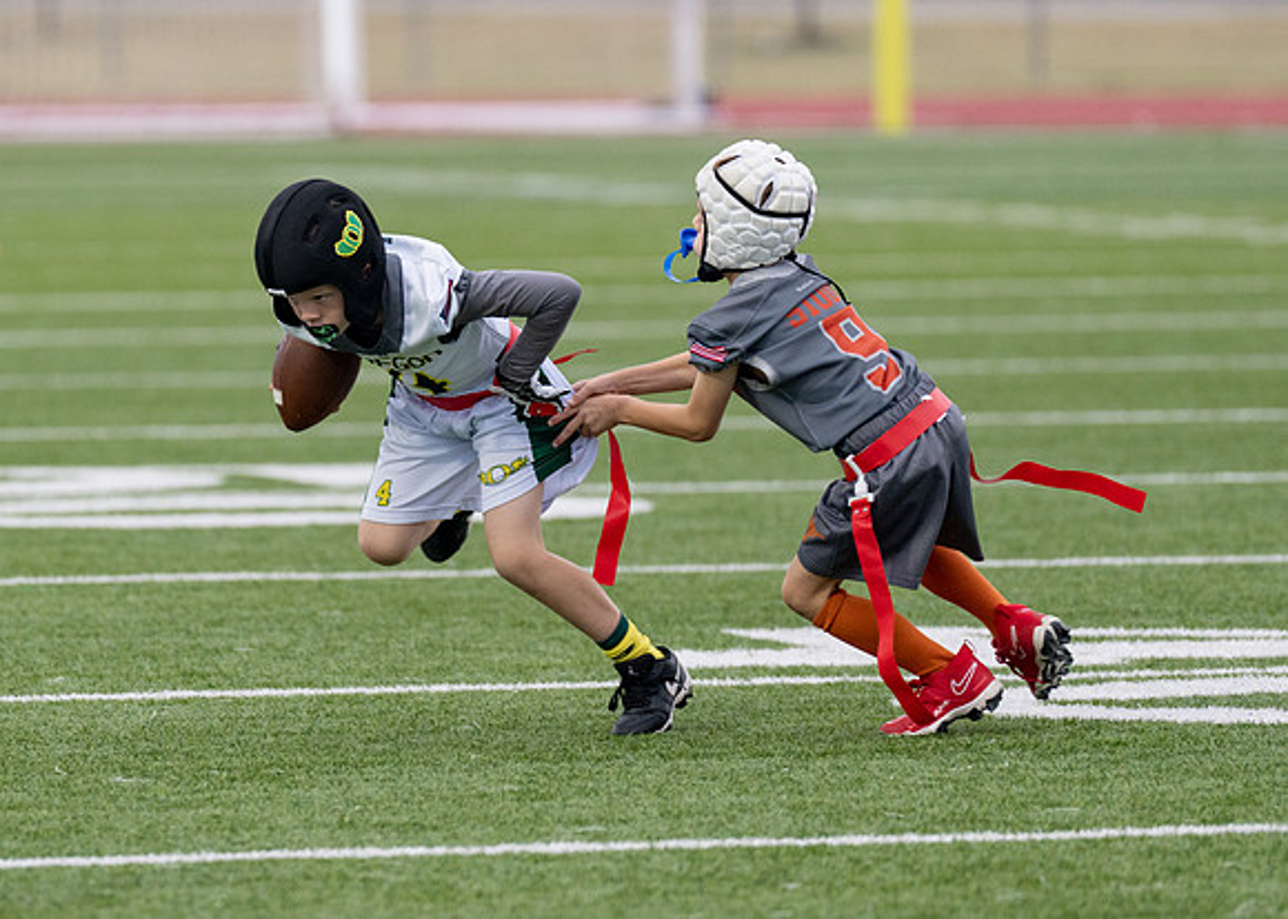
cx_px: 379
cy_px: 460
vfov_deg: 3.4
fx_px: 15597
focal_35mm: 426
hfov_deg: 4.7
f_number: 2.8
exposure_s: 1/1000
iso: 400
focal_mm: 200
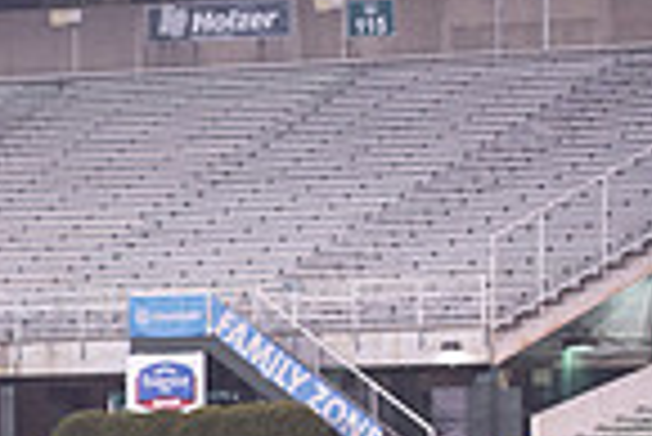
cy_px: 510
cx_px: -544
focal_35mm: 280
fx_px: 5076
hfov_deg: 7.1
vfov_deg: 4.9
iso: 1000
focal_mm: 70
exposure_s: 1/320
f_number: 2.8
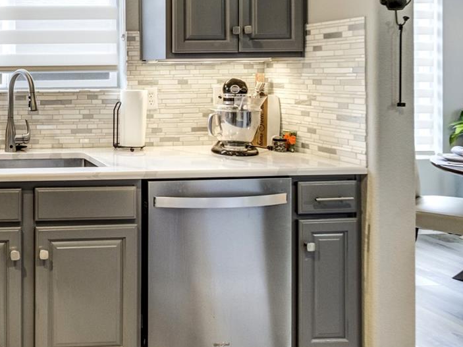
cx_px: -41
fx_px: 468
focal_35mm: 35
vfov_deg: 39.3
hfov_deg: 42.1
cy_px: 75
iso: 1250
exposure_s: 1/30
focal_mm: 16
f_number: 7.1
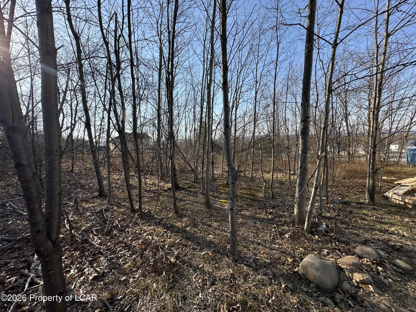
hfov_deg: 102.1
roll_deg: +2.6
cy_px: 156
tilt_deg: -3.1
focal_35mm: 14
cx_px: 208
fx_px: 168
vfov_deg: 85.7
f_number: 2.2
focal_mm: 2.22
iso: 40
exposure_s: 1/1511
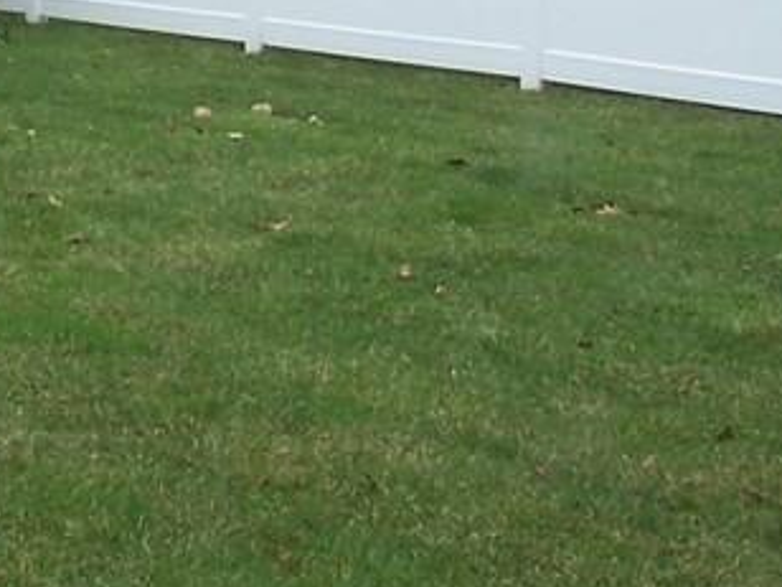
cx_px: 8
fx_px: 3005
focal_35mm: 133
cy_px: -216
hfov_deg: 14.6
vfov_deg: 10.8
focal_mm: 6.7
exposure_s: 1/250
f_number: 2.8
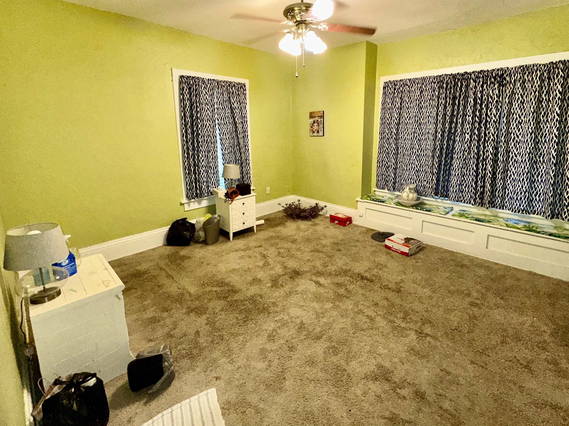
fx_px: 279
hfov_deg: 90.8
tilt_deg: -10.0
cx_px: 312
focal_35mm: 17
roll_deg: +0.0
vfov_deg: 74.1
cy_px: 177
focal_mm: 2.22
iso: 200
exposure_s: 1/60
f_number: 2.2
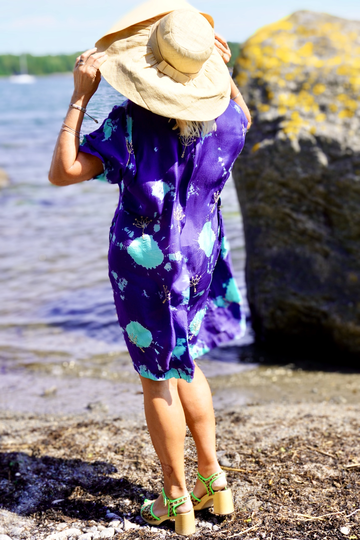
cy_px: 270
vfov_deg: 46.4
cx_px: 180
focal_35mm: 42
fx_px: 630
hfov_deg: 31.9
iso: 100
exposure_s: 1/320
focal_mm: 28
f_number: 5.6
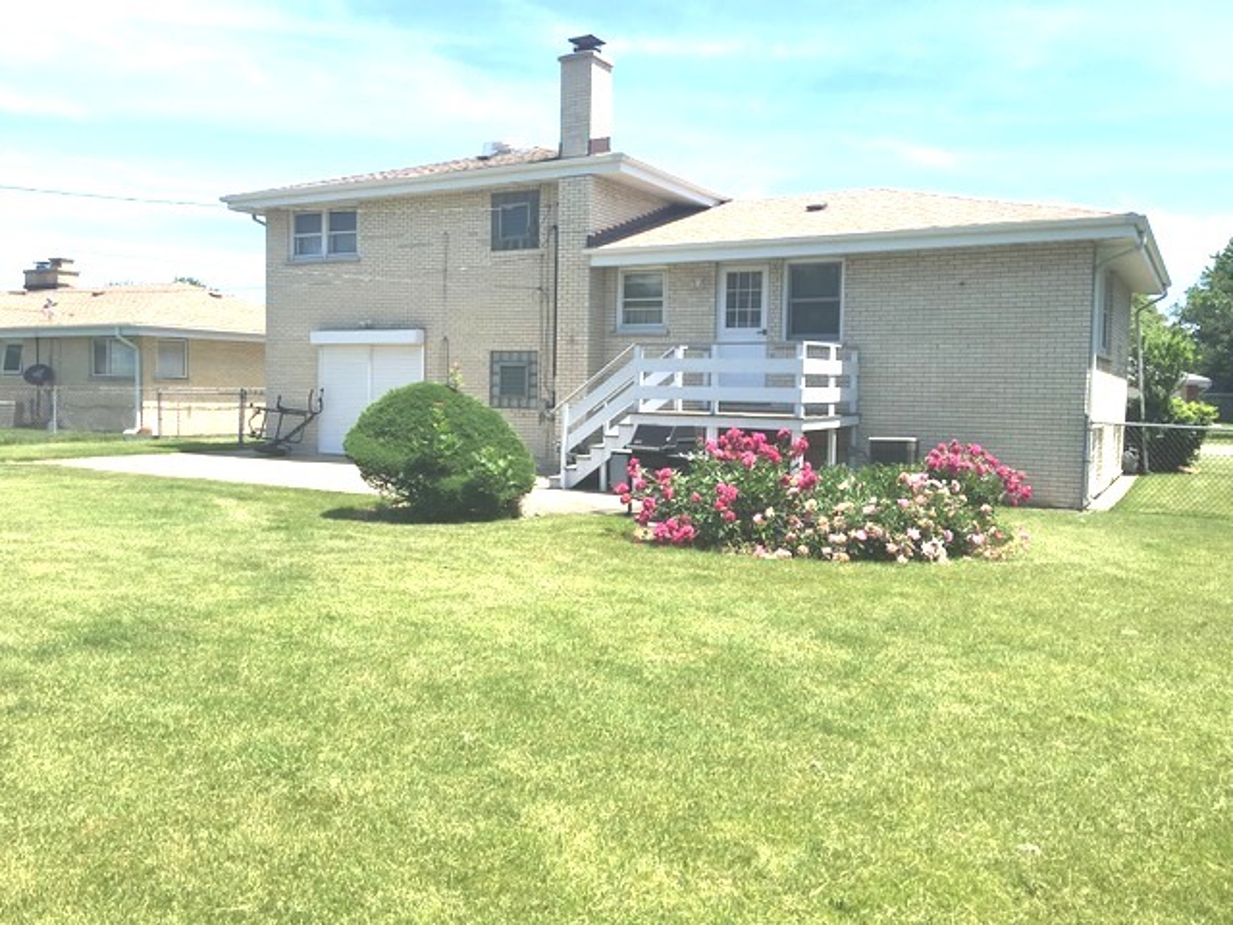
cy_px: 462
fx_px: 1033
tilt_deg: -3.2
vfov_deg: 48.2
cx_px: 616
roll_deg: -1.2
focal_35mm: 29
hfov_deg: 61.7
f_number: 2.2
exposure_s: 1/1425
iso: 25
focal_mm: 4.15
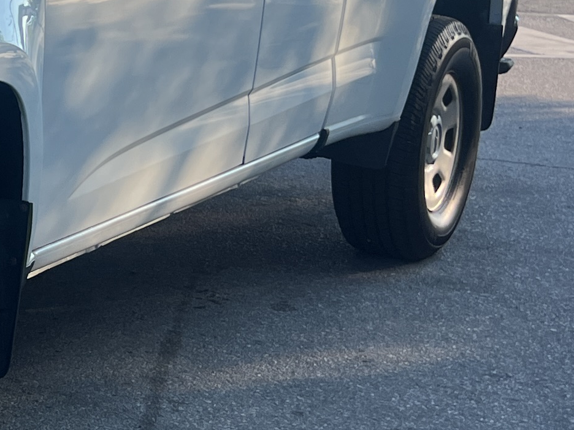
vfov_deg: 13.2
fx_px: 1857
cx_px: -278
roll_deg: -2.5
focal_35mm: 112
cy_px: 77
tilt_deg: -8.8
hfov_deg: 16.1
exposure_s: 1/1038
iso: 50
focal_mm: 5.7
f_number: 1.5
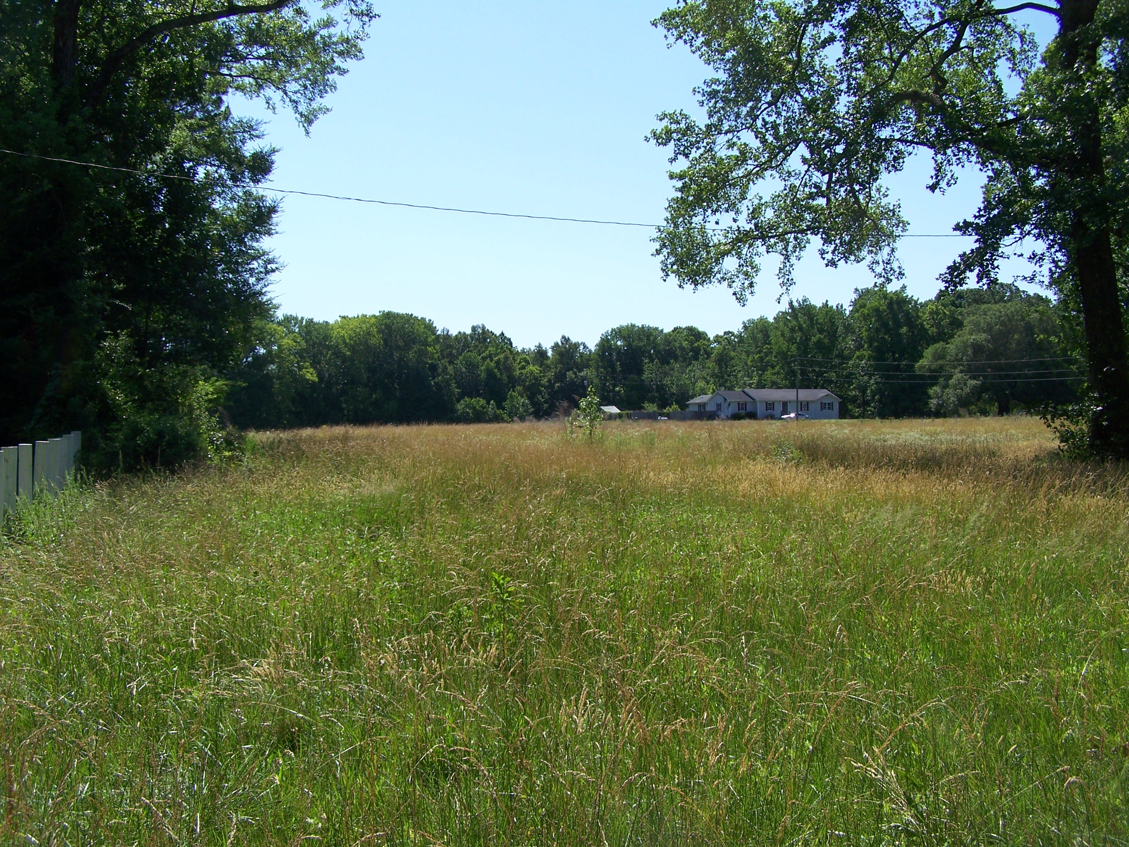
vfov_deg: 37.7
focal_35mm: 38
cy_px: 424
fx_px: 1239
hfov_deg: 49.0
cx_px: 564
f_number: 4
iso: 64
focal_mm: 6.3
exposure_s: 1/500
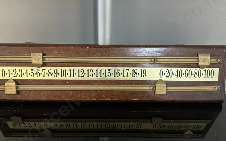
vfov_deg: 39.4
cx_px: 109
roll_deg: -1.1
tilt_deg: -25.3
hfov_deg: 59.6
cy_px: 77
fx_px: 197
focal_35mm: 32
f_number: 1.78
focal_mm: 6.86
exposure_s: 1/50
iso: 500
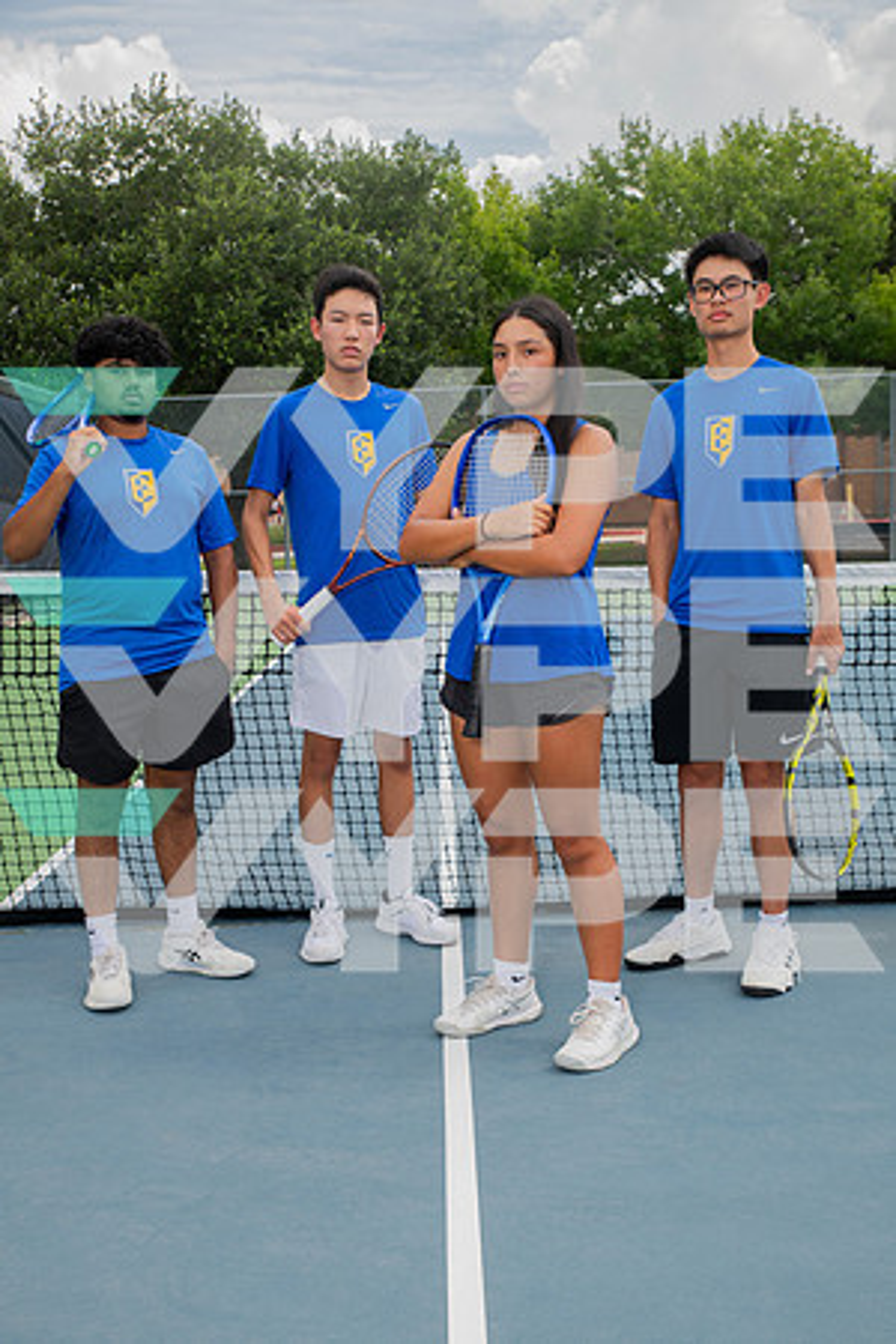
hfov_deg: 33.4
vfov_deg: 48.5
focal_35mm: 40
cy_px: 672
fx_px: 1493
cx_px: 448
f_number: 6.3
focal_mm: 40
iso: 100
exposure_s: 1/320
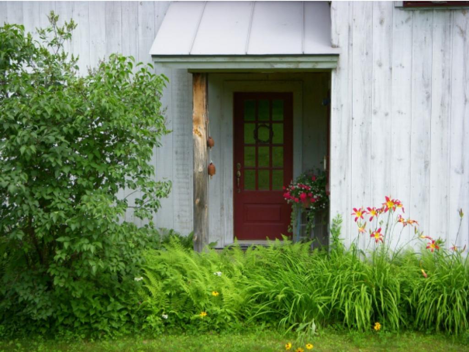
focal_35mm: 66
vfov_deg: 22.3
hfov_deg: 29.4
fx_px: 895
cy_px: 176
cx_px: 234
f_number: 3.7
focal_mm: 11
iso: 100
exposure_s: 1/320
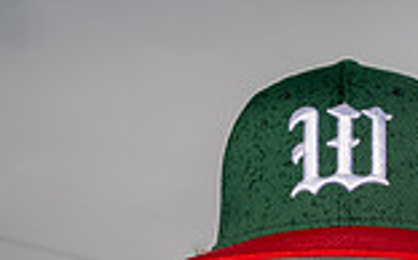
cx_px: 319
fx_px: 1172
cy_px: 592
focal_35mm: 103
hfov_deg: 20.1
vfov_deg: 11.0
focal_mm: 35
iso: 320
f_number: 7.1
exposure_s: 1/250
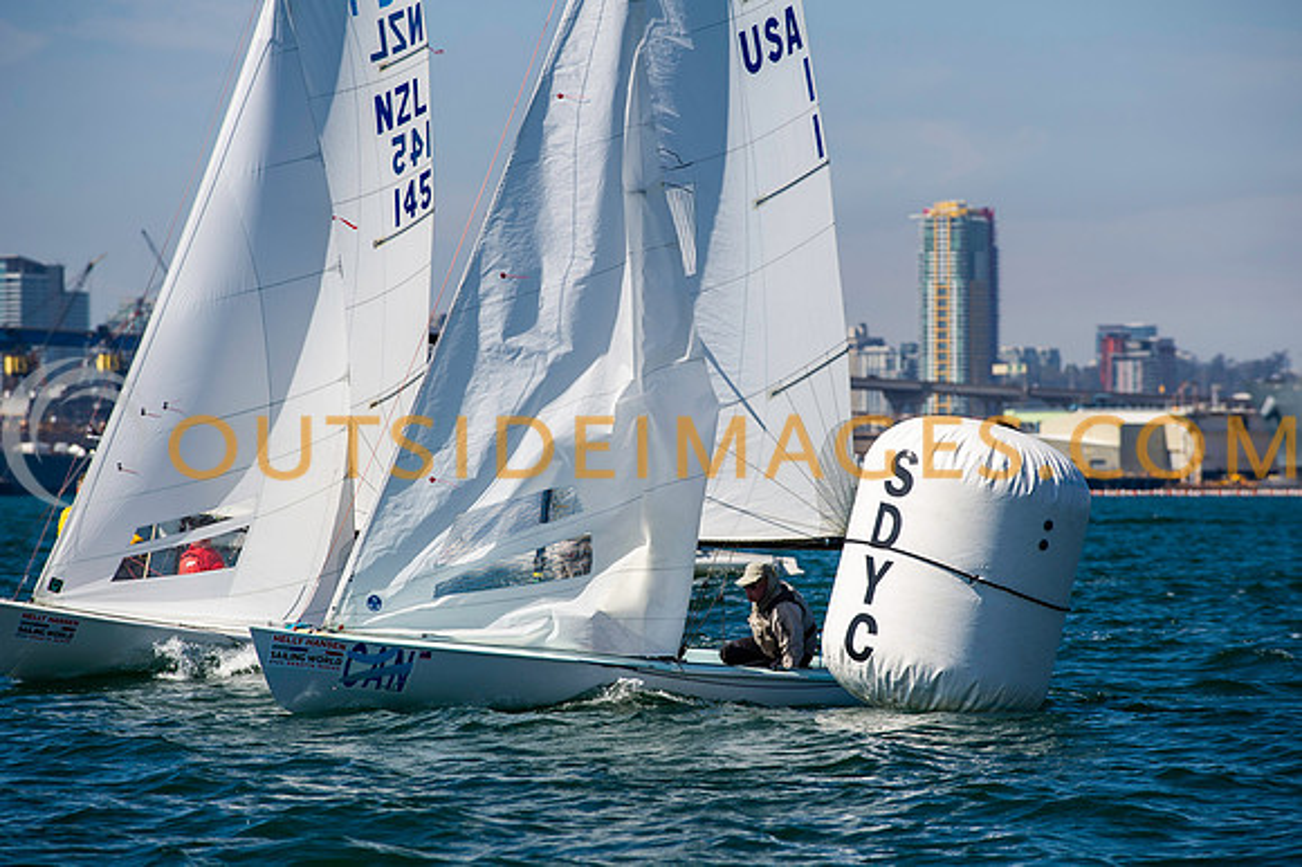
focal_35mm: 210
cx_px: 670
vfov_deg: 6.5
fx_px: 7598
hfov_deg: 9.8
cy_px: 434
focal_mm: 200
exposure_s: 1/1600
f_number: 5.6
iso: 200
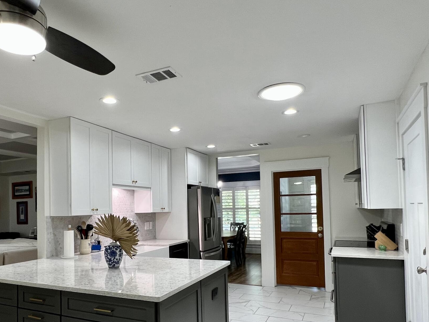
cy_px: 200
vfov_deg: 56.2
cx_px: 183
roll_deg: +1.7
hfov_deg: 71.2
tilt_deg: +2.1
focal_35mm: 24
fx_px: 297
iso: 125
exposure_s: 1/120
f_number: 1.8
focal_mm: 1.57
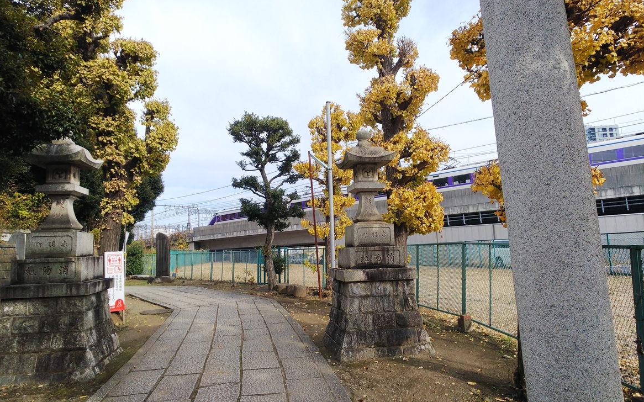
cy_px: 193
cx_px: 319
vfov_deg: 51.0
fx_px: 421
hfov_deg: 74.8
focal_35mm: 24
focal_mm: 3.4
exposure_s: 1/623
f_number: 1.94
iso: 32
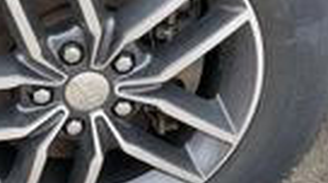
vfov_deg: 12.9
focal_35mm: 93
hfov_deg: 22.8
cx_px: 84
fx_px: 808
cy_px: 70
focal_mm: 3
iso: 25
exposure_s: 1/406
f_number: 1.8
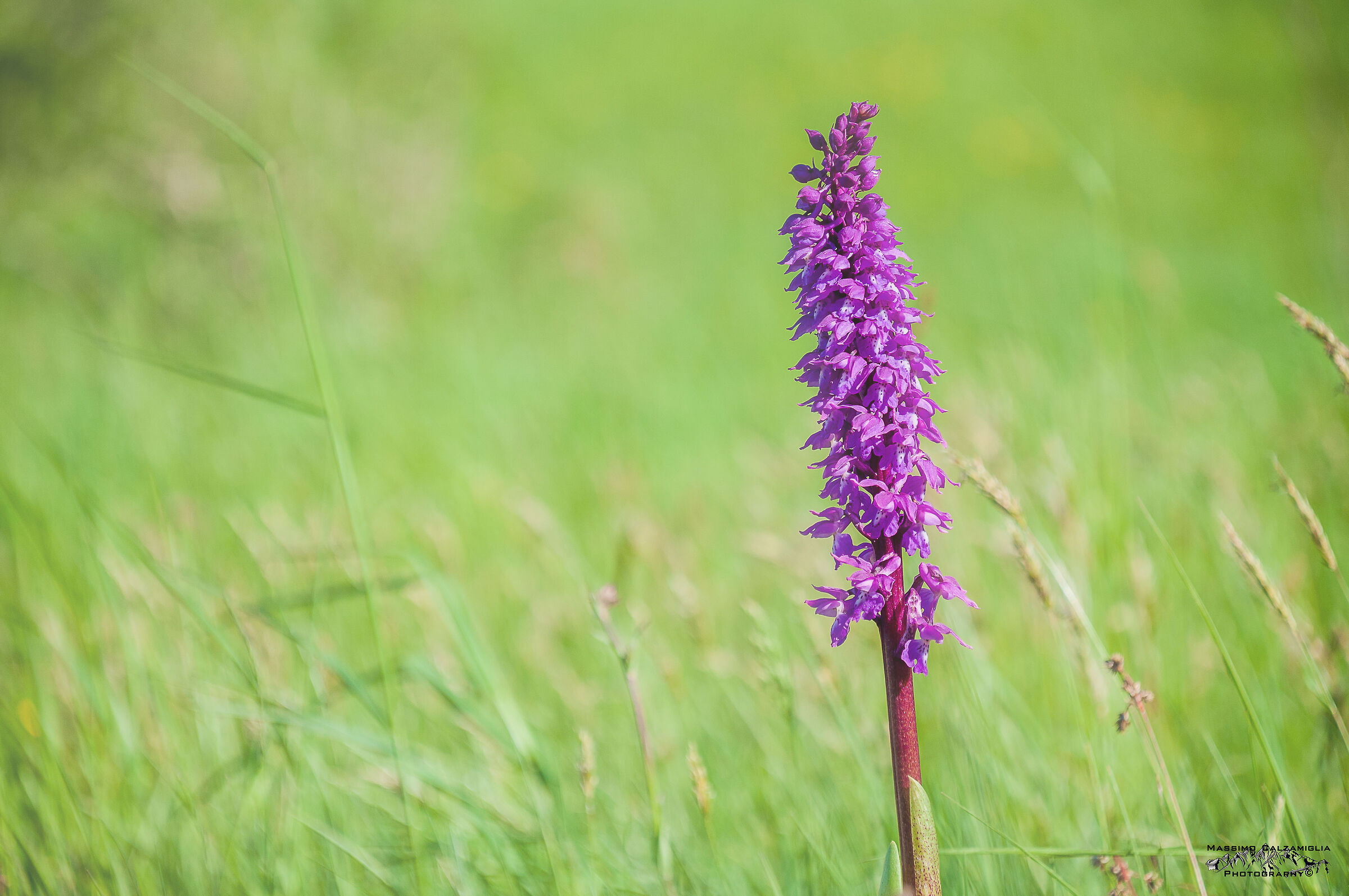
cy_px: 448
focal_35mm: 202
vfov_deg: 6.8
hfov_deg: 10.2
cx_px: 674
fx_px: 7579
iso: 200
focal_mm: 135
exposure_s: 1/640
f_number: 5.6
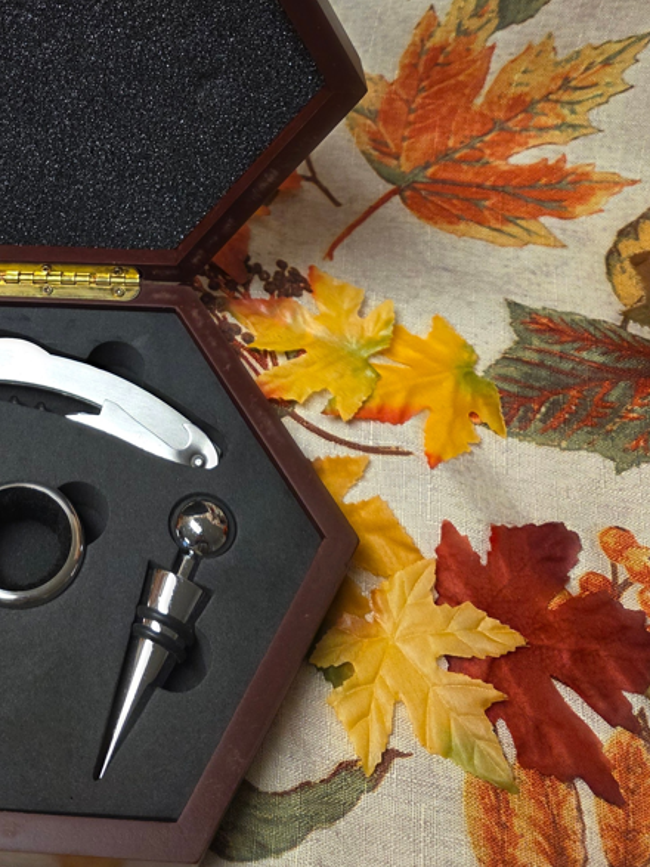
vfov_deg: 38.1
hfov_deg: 29.6
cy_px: 111
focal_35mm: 47
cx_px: 66
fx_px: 1177
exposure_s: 1/120
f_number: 1.7
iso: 250
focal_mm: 6.3
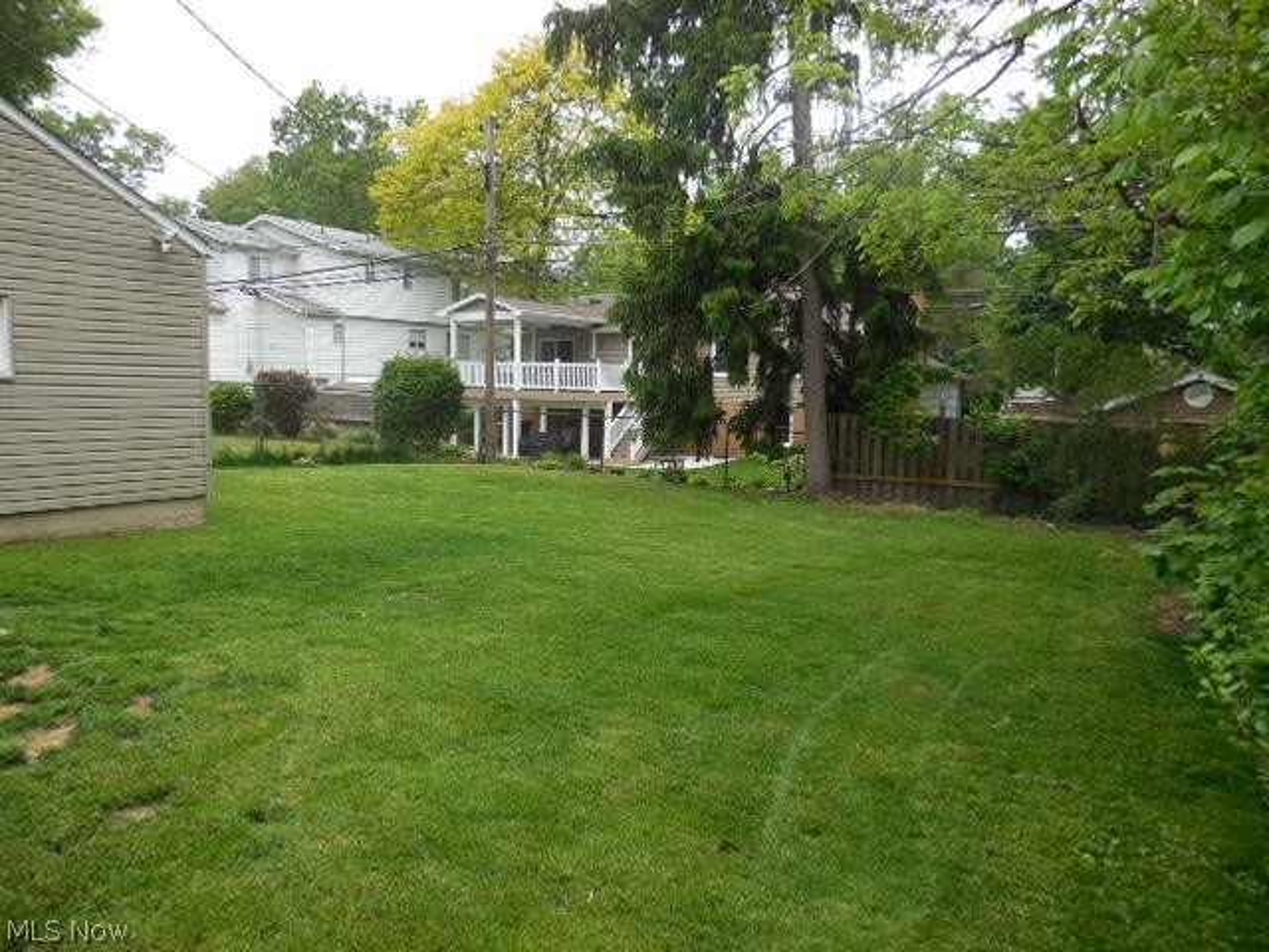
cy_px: 476
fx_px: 916
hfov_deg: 69.4
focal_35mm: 25
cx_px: 634
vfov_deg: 54.9
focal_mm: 4.5
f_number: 3.1
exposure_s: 1/400
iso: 125
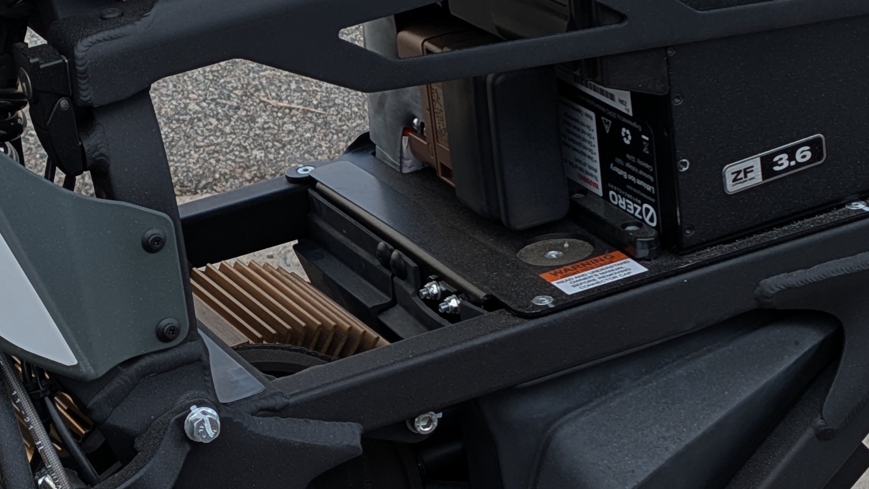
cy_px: 124
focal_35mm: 137
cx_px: 185
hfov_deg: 15.6
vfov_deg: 8.8
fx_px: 3156
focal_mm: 6.9
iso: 19
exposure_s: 1/513
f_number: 1.68
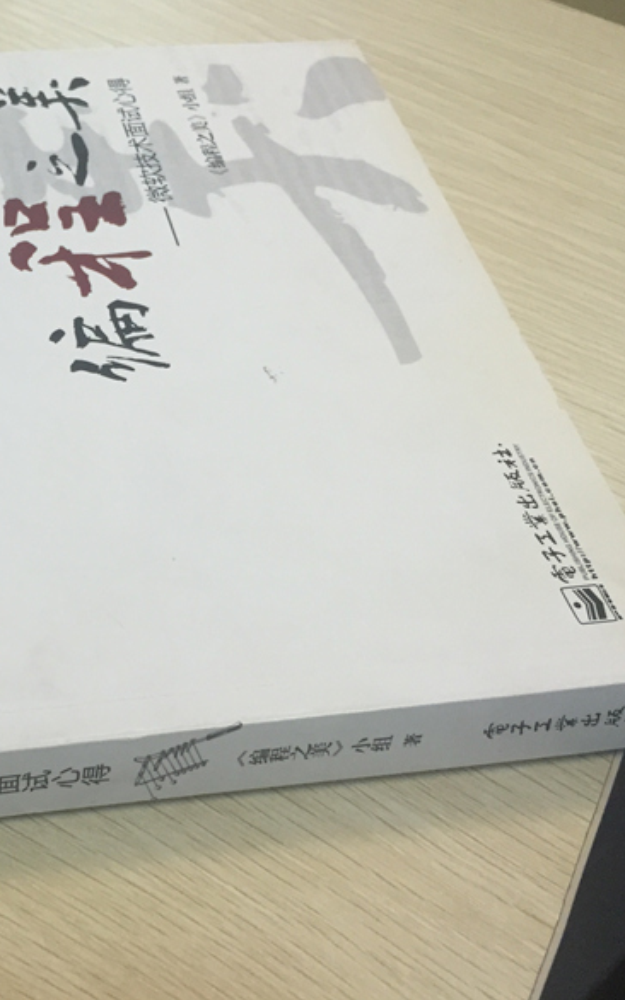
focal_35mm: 42
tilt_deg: -50.3
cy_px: 509
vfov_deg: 47.2
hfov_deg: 28.3
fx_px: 1145
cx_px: -26
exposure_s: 1/33
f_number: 2.2
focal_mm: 4.15
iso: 64
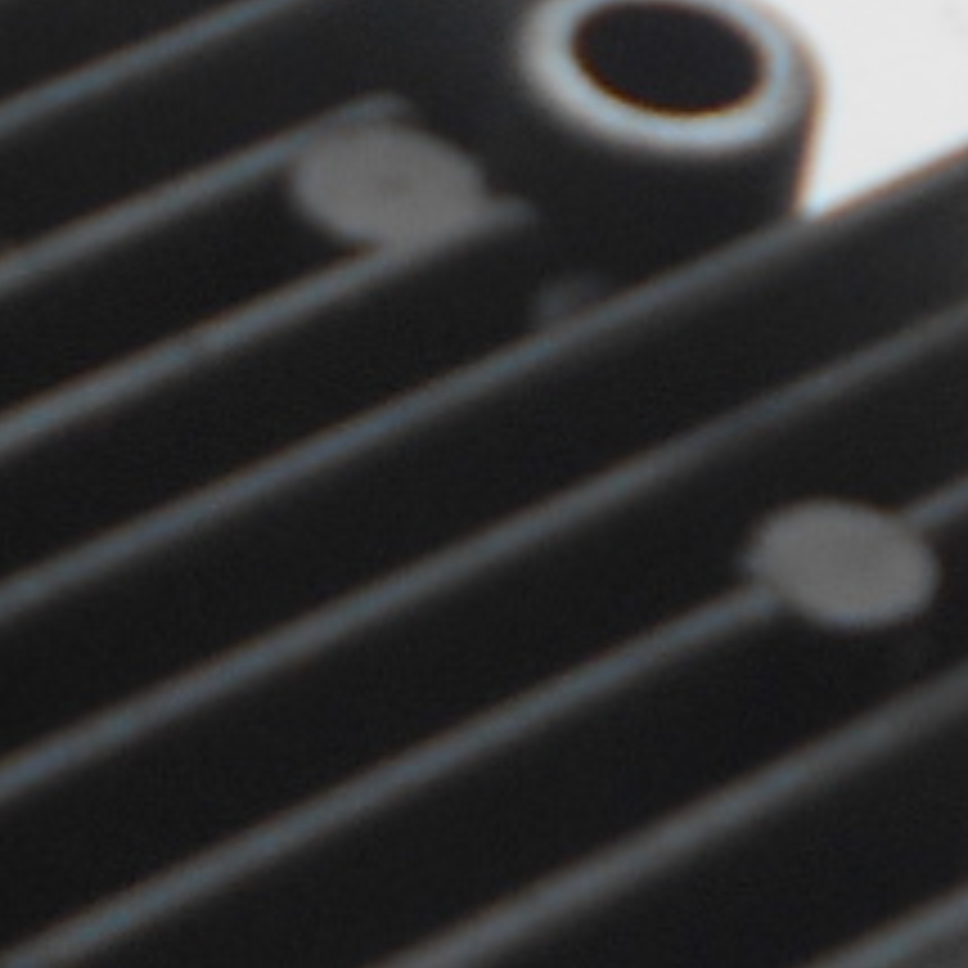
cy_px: 405
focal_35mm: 197
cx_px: -878
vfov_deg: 8.9
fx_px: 6233
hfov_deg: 8.5
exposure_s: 1/50
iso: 80
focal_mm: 5.1
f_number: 3.4
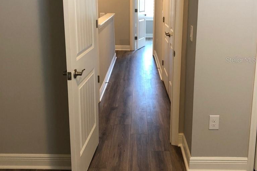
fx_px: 278
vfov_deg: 34.0
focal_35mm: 39
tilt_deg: -11.9
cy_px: 60
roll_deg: +0.6
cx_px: 129
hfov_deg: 49.6
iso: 40
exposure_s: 1/17
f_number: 1.8
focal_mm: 4
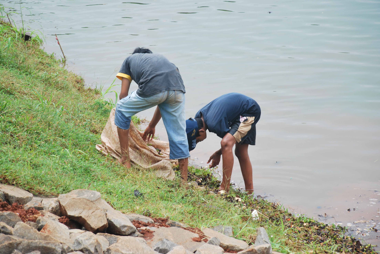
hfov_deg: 14.4
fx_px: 1506
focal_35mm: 142
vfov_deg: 9.7
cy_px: 127
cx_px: 190
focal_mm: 95
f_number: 5.6
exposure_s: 1/400
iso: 200
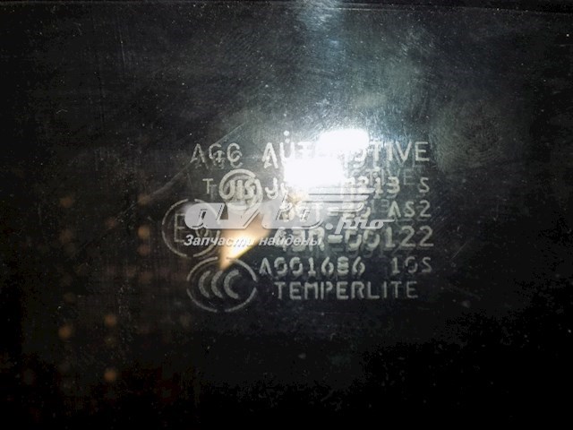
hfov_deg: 41.2
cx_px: 286
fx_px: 761
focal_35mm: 46
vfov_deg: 31.5
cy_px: 215
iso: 200
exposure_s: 1/30
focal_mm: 8.1
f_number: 3.7
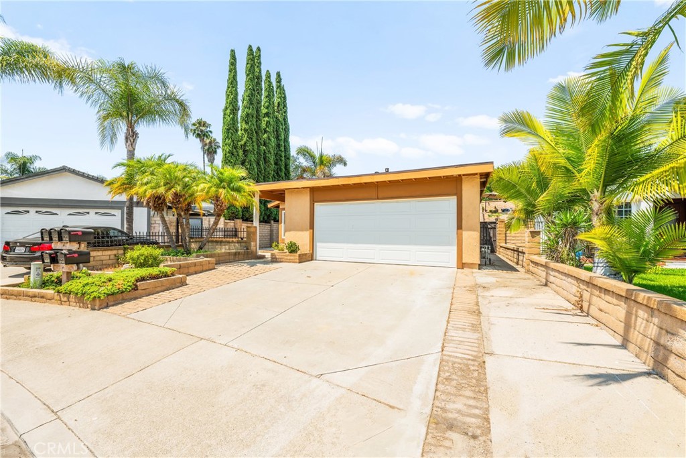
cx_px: 343
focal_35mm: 14
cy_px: 229
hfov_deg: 104.2
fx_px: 267
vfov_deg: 81.2
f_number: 8
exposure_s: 1/250
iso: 80
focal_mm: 14
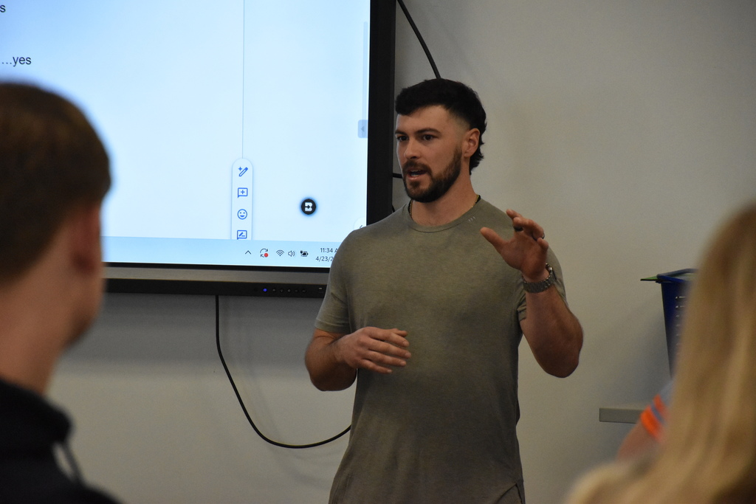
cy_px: 252
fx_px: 4410
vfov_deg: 6.5
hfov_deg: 9.8
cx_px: 378
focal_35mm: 210
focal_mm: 140
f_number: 5.6
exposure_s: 1/400
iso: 5000
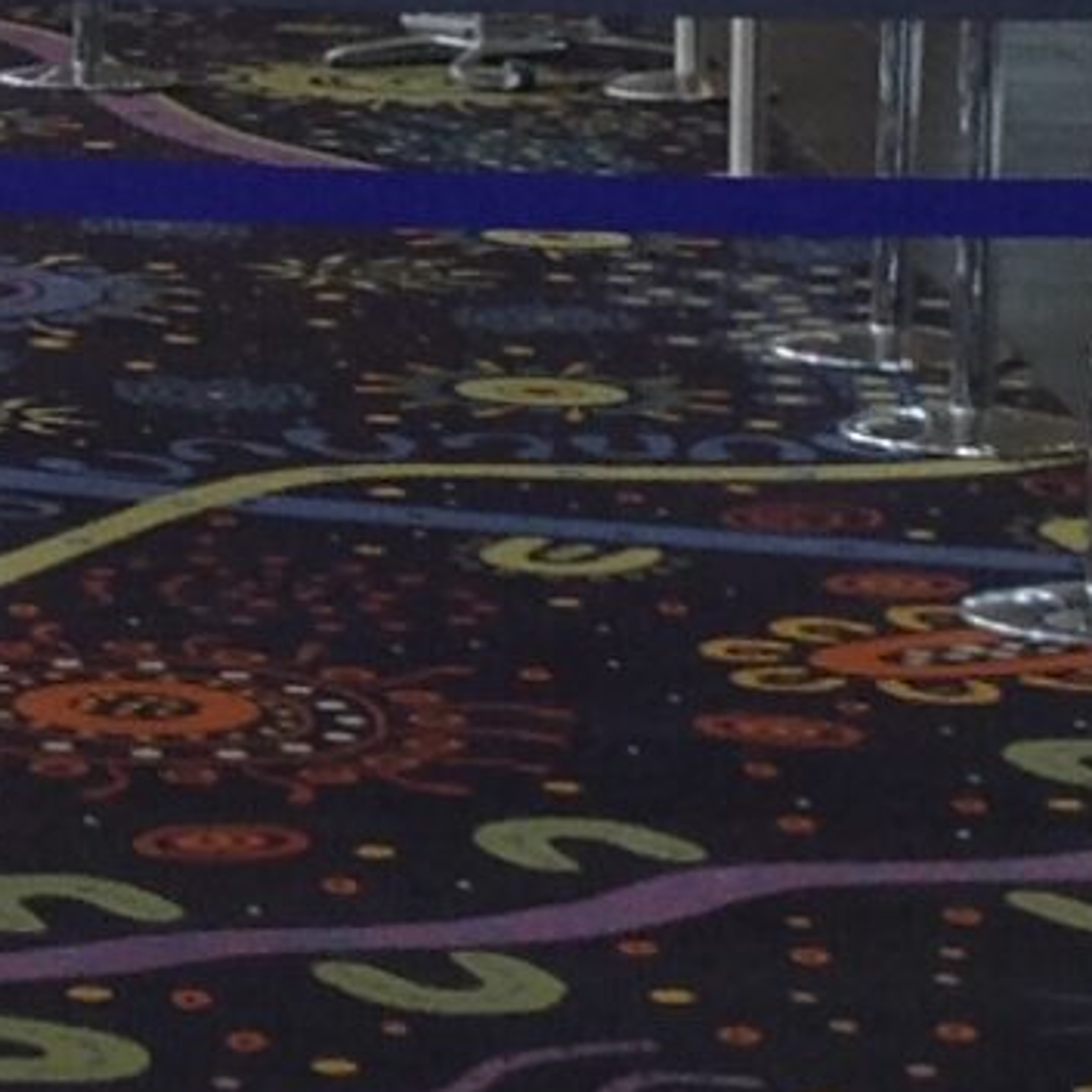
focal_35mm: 224
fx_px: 7995
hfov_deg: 7.8
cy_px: -49
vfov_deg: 7.8
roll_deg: -1.0
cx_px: -114
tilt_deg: -5.8
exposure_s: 1/40
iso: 50
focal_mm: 4.28
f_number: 2.4
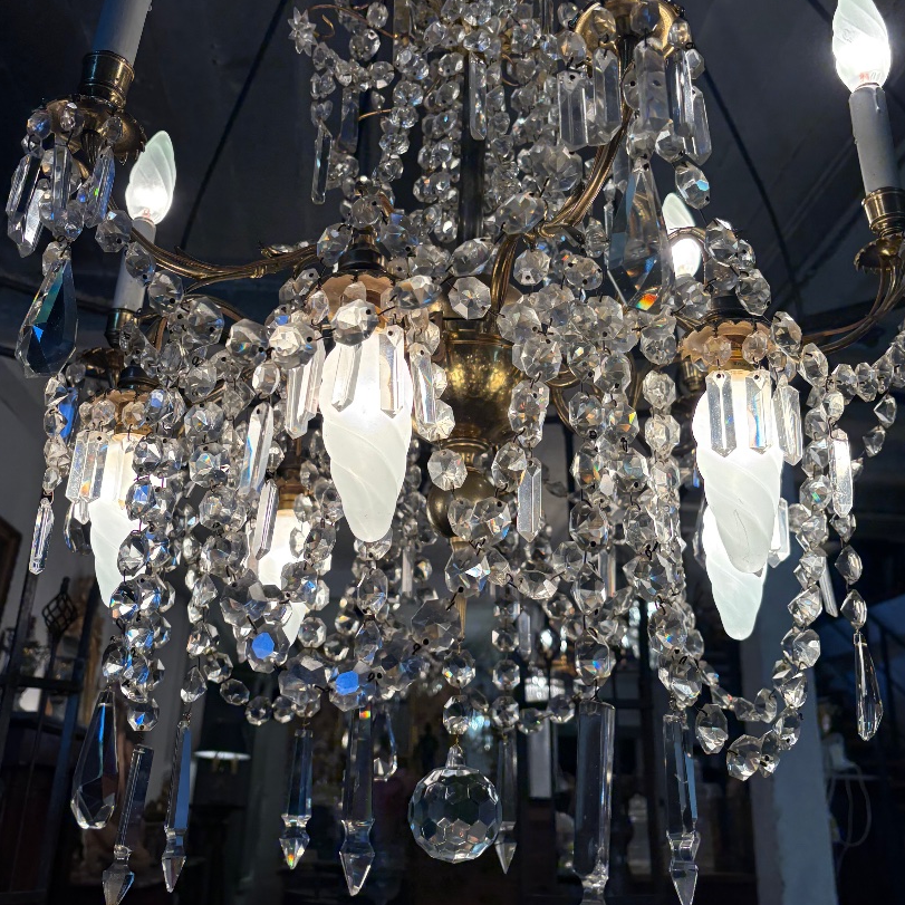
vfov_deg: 48.2
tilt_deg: +24.2
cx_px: 478
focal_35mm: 34
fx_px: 1006
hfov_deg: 48.4
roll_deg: -0.7
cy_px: 376
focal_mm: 5.96
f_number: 1.6
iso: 80
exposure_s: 1/236
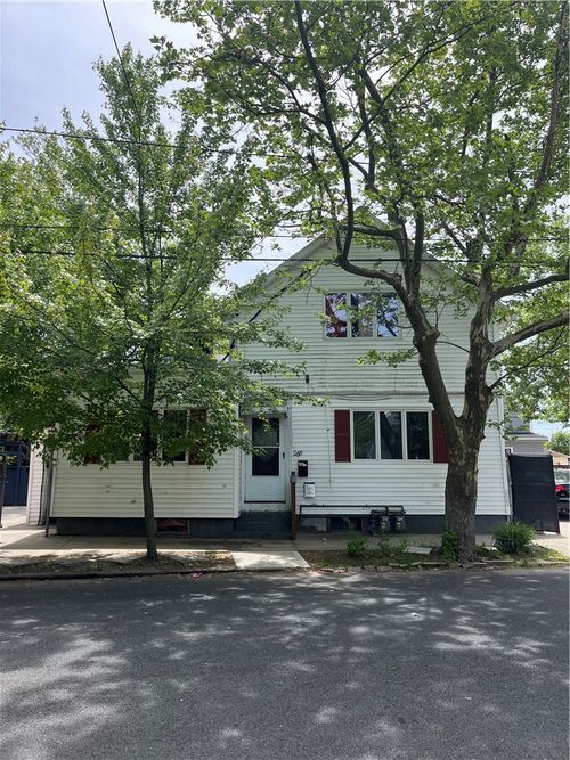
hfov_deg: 53.0
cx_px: 285
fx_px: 571
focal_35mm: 26
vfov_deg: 67.3
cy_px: 380
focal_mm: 5.1
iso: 50
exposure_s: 1/1096
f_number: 1.6
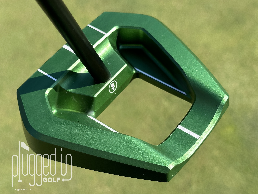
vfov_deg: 30.3
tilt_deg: -51.1
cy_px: 97
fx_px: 358
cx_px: 129
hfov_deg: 39.7
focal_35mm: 48
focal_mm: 6.86
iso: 64
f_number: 1.78
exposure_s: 1/1212
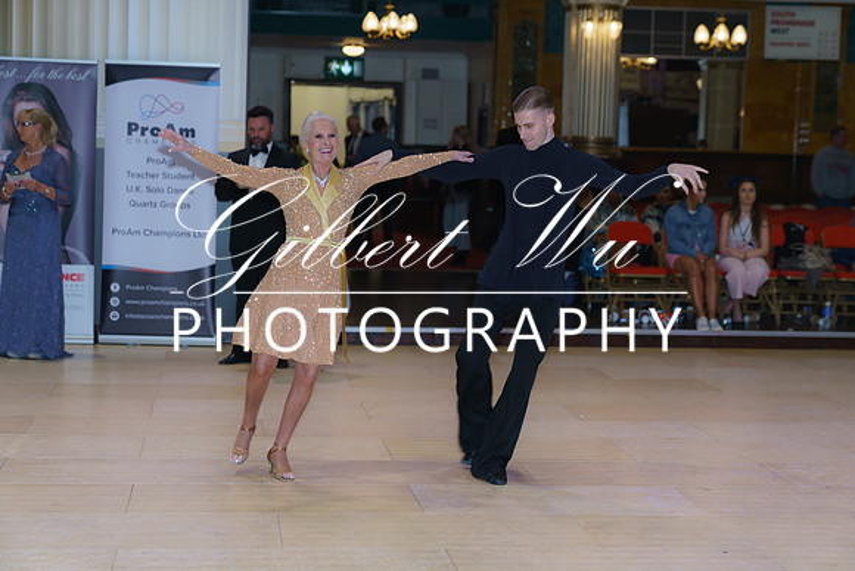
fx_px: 1592
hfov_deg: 30.1
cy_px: 286
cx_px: 428
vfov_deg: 20.3
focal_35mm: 67
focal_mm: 67
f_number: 2.8
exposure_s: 1/200
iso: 400
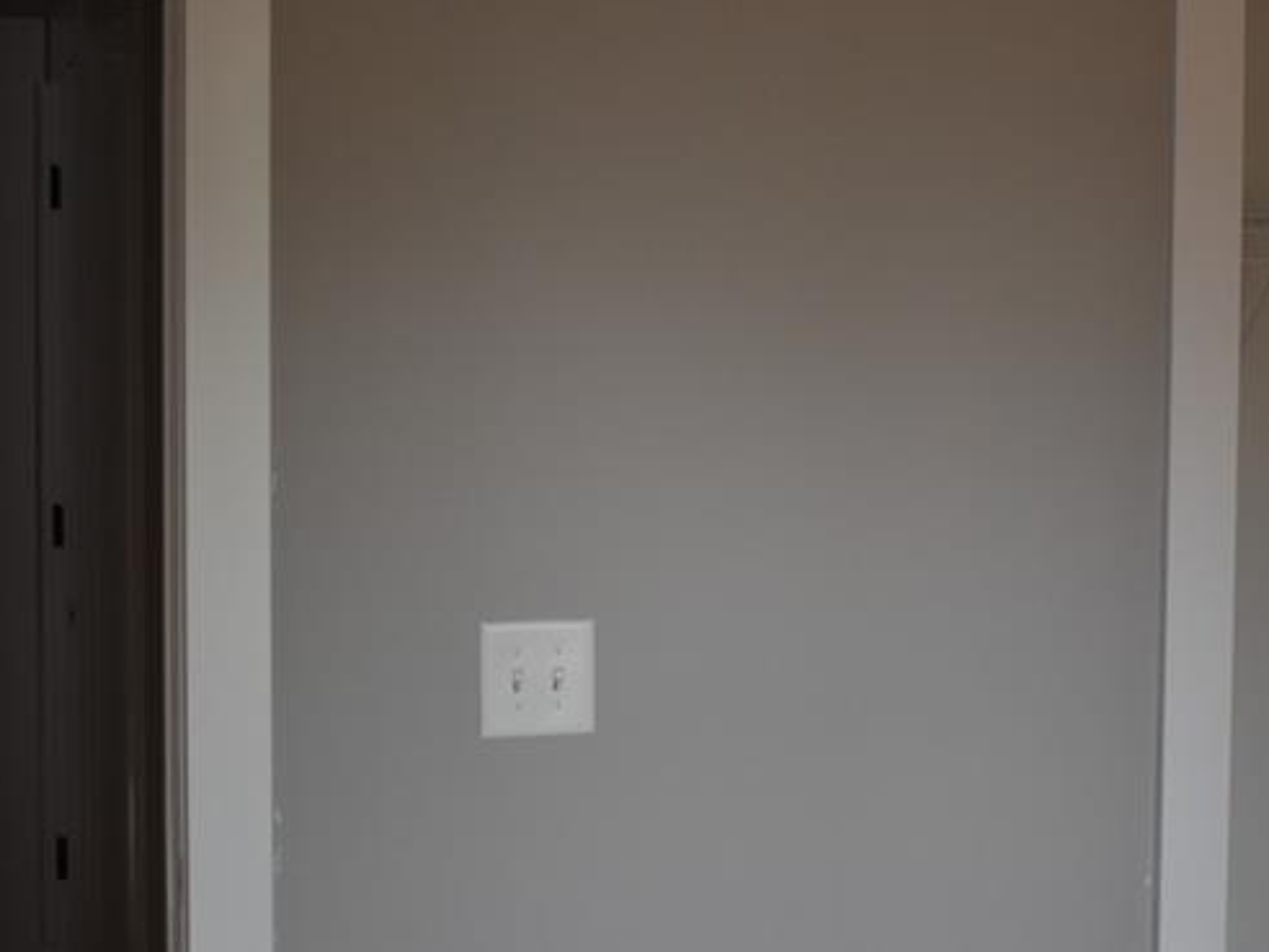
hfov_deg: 27.0
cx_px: 743
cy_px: 501
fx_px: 2639
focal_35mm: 72
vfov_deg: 20.4
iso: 800
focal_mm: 24
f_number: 3.8
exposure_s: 1/125
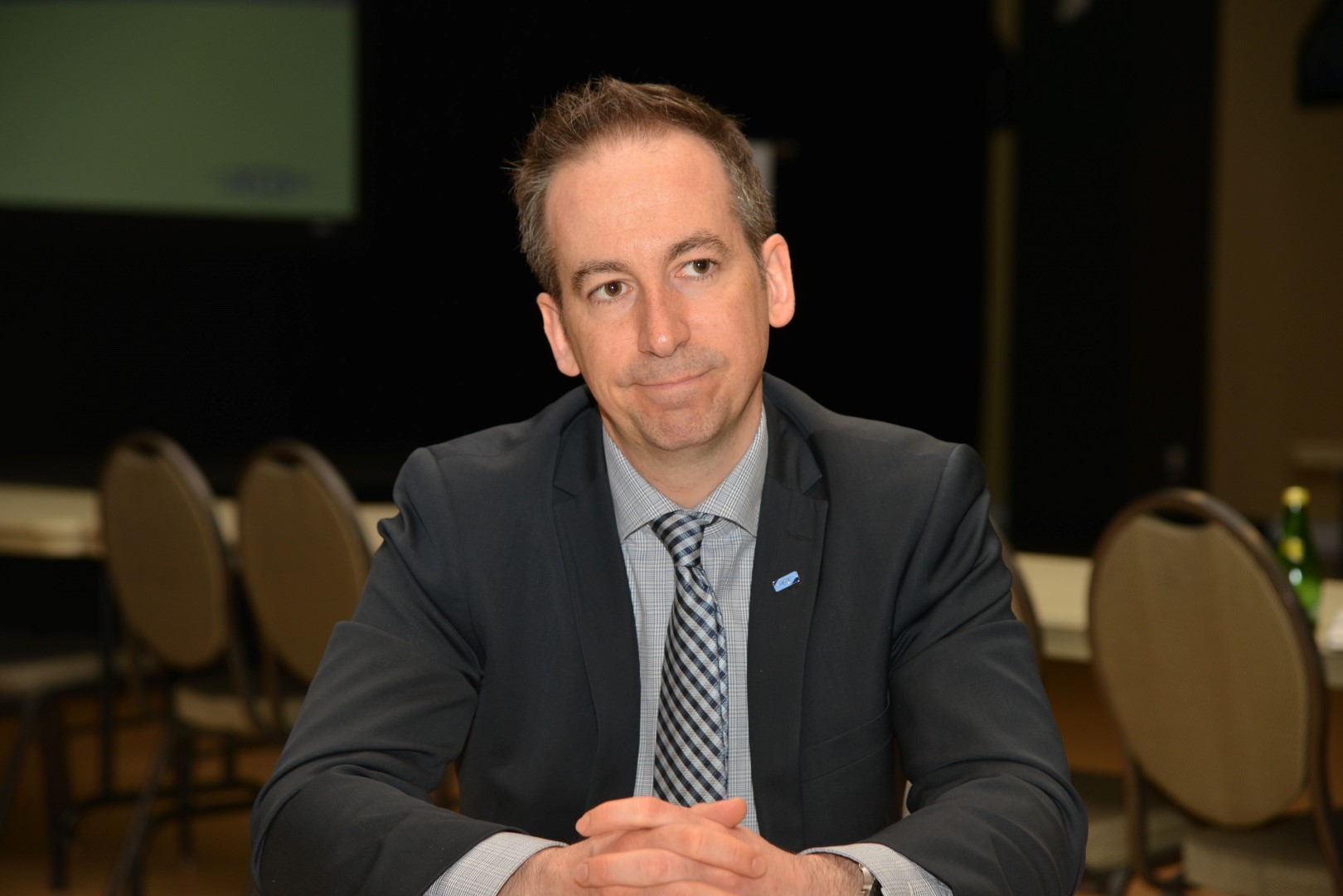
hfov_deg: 20.8
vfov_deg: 14.0
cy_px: 448
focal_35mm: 98
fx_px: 3656
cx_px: 672
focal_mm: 98
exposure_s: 1/160
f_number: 5.6
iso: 400
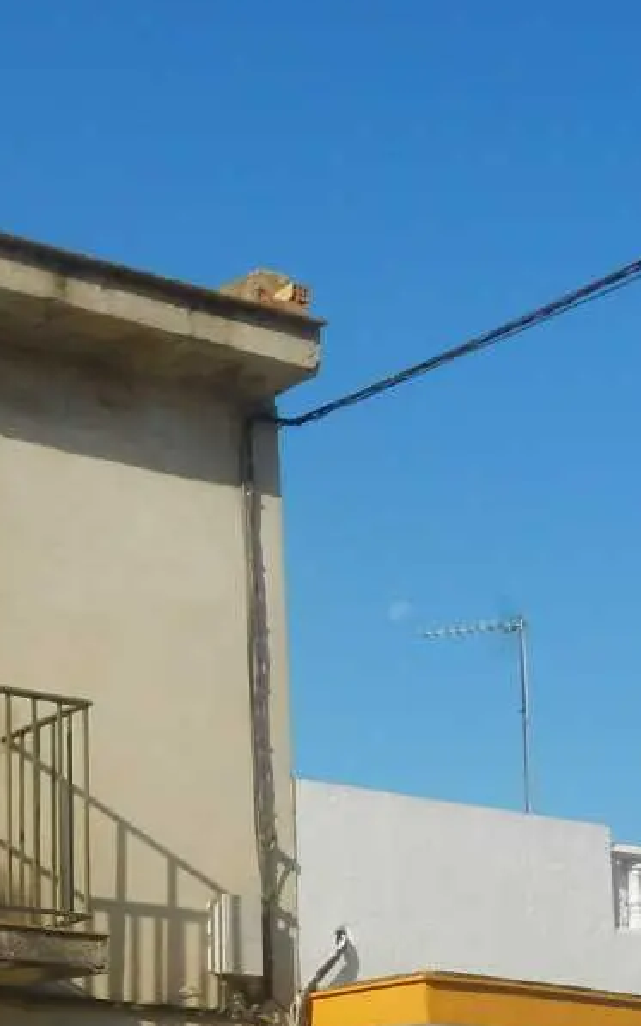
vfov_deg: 27.8
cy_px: 949
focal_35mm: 71
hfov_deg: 16.5
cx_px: -357
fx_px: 1985
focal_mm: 4.5
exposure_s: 1/2000
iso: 125
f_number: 3.2
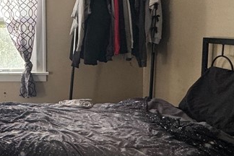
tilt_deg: -5.2
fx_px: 299
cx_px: -49
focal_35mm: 46
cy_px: 62
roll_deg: +2.5
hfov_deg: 34.1
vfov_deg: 29.2
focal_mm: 2.22
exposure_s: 1/120
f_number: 2.2
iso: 160
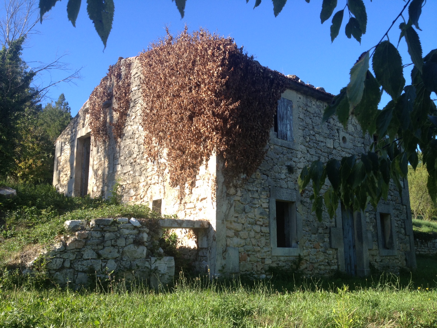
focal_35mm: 35
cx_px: 218
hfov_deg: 52.6
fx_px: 442
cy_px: 164
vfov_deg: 40.7
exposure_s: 1/531
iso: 50
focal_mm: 4.28
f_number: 2.4
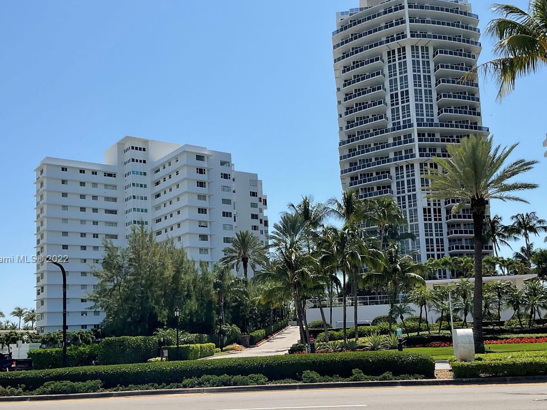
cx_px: 289
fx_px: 616
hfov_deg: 47.8
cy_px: 260
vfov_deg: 36.6
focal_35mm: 39
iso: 16
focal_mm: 3
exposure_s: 1/2667
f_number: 1.8
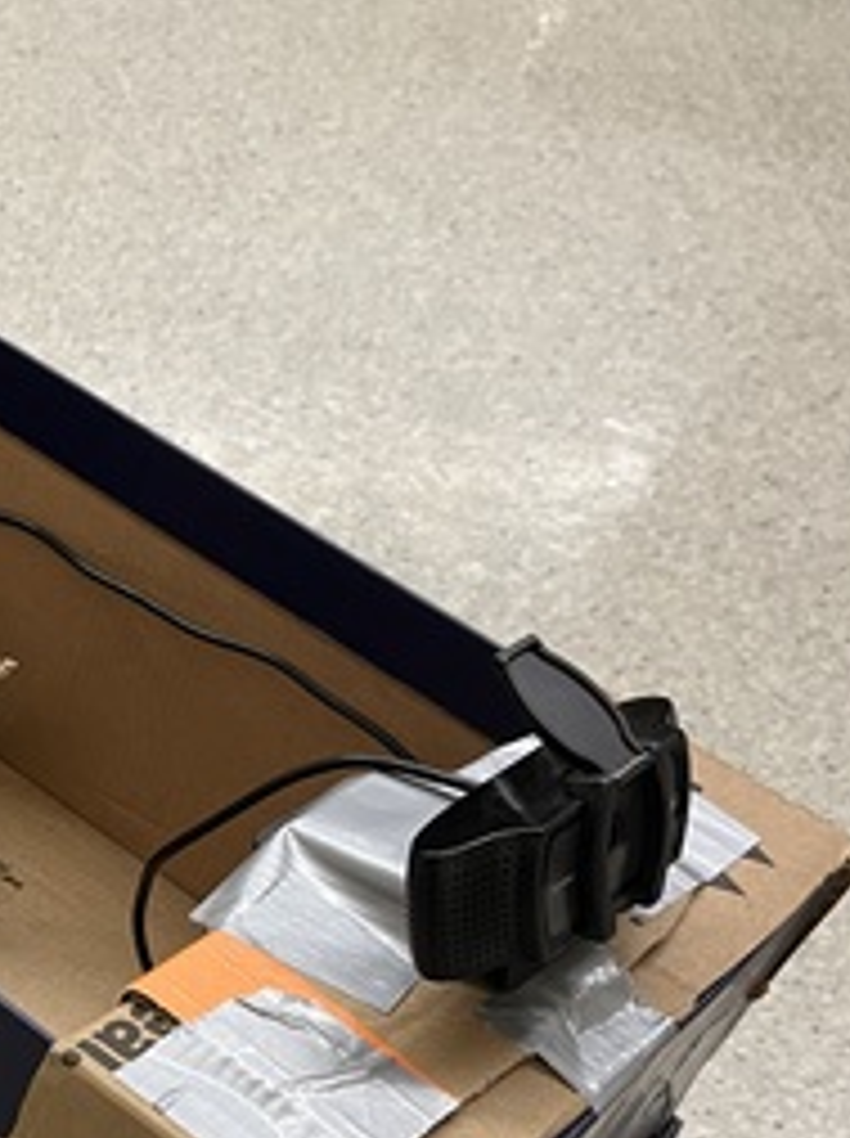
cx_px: -58
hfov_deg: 23.4
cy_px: 996
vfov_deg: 31.4
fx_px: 1937
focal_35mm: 59
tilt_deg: -47.1
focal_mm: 5.1
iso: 160
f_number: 1.6
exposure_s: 1/60
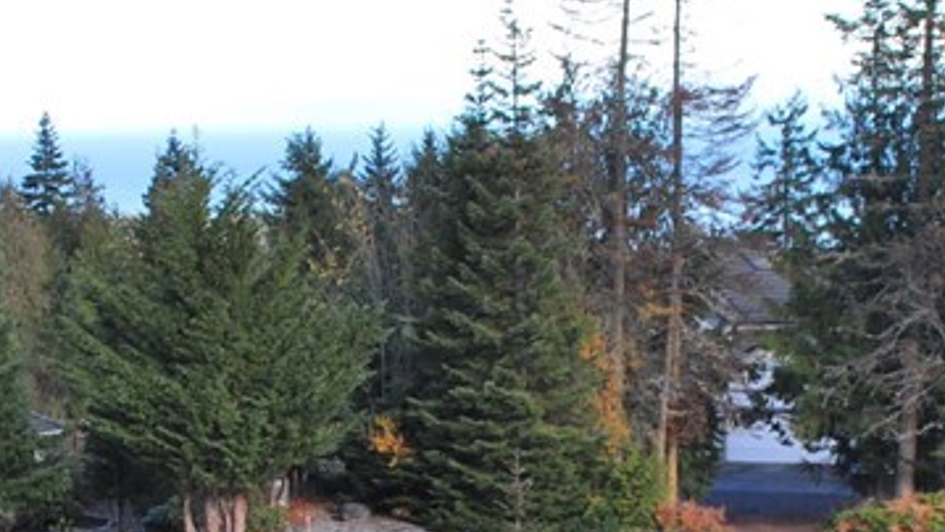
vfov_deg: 10.5
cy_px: 608
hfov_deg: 18.8
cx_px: 474
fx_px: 2857
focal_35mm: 114
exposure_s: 1/250
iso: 140
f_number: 5.6
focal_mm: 24
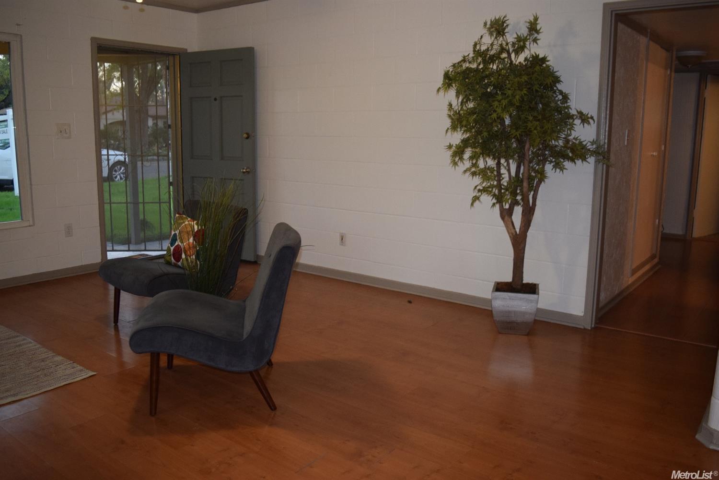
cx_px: 360
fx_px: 599
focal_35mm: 30
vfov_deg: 43.6
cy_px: 240
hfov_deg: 61.9
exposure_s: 1/60
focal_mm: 20
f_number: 3.5
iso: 1100
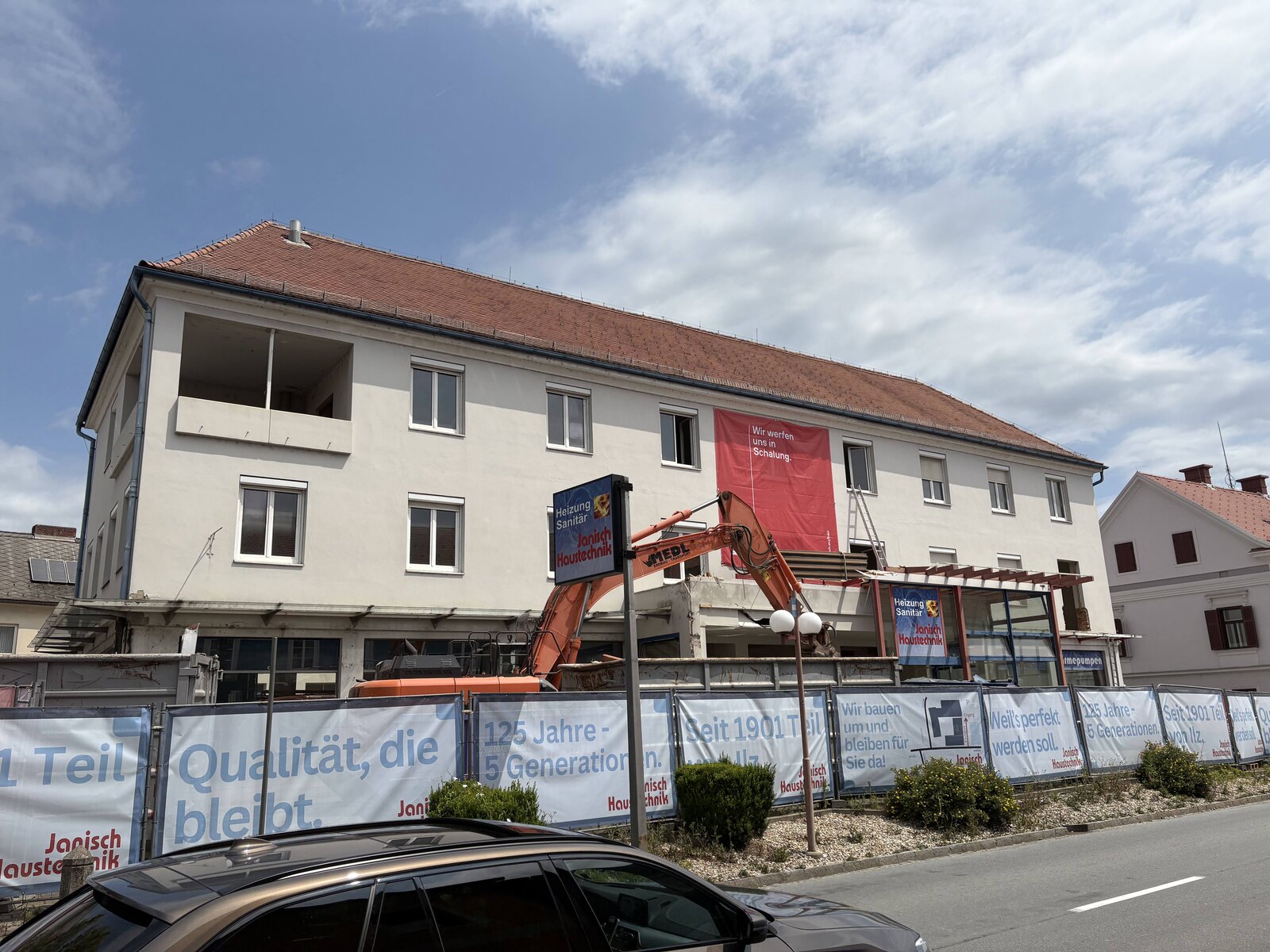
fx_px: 954
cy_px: 476
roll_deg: +1.9
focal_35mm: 26
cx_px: 635
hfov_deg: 67.3
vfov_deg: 53.1
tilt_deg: +14.0
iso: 50
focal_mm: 5.96
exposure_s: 1/8850
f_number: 1.6
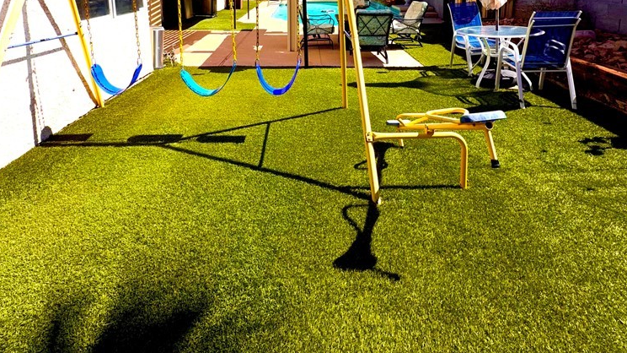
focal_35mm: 21
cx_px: 307
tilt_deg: -8.6
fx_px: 349
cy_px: 29
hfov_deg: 83.8
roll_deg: -0.2
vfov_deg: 47.5
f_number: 2.2
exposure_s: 1/1613
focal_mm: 2.22
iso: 20
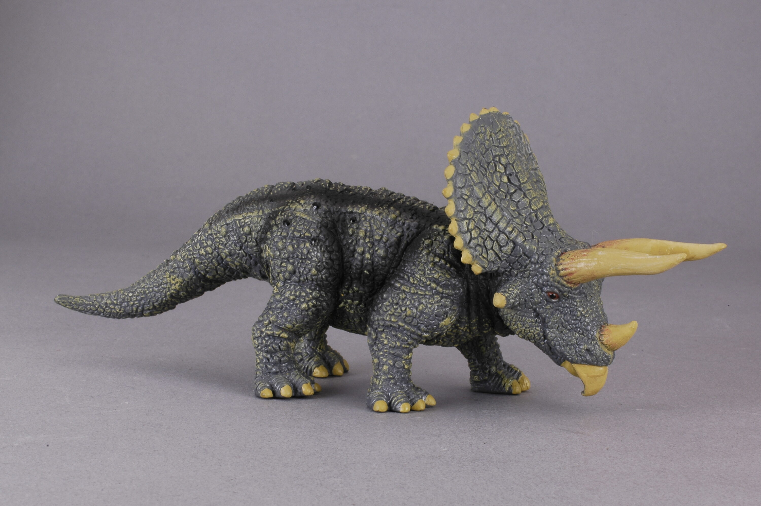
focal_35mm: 142
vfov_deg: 9.6
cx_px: 380
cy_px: 253
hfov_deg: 14.4
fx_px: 3010
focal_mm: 95
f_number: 32
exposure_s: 1/100
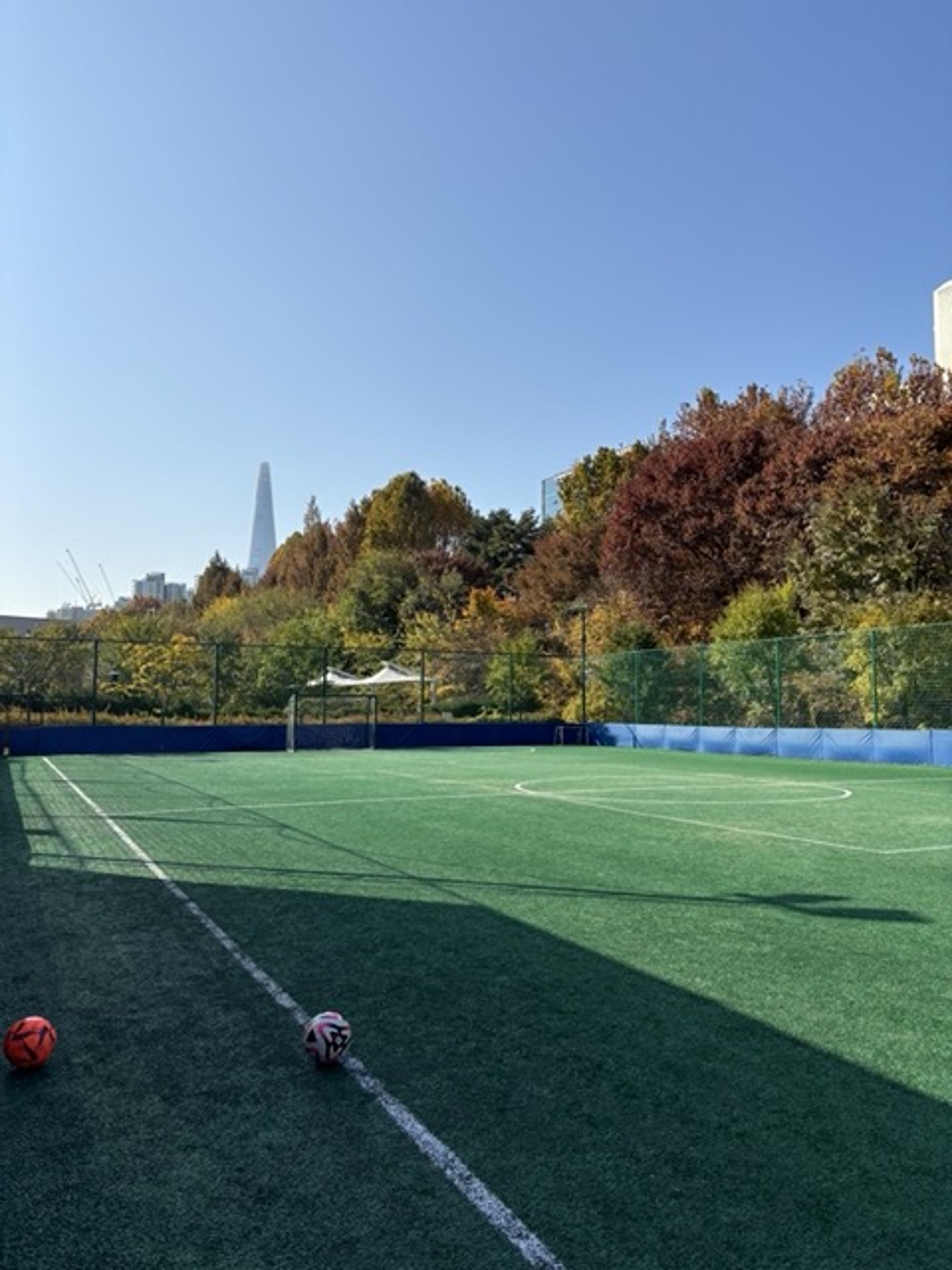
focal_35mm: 26
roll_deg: +0.0
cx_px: 476
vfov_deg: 67.3
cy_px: 635
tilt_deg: +5.3
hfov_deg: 53.1
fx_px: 953
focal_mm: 5.96
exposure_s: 1/3413
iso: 50
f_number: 1.6
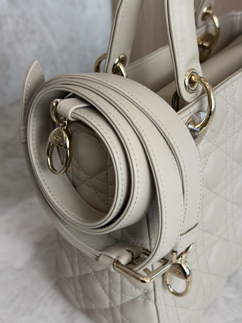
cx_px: 121
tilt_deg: -35.0
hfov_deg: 30.3
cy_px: 162
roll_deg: +1.1
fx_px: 447
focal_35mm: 48
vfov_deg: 39.7
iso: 50
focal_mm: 6.76
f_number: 1.78
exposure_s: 1/60
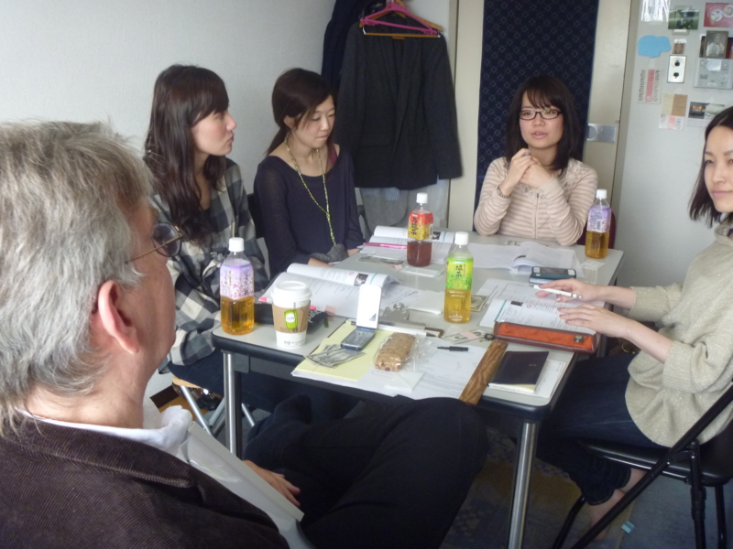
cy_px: 274
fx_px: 741
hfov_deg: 52.6
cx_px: 366
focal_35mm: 35
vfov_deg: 40.7
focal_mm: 6.3
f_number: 3.5
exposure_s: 1/30
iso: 250
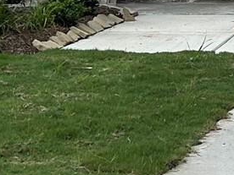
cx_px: 485
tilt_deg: +4.6
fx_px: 1305
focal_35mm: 193
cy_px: -181
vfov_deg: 7.4
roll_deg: -0.2
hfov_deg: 9.5
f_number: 1.5
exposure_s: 1/1645
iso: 50
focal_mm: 5.7
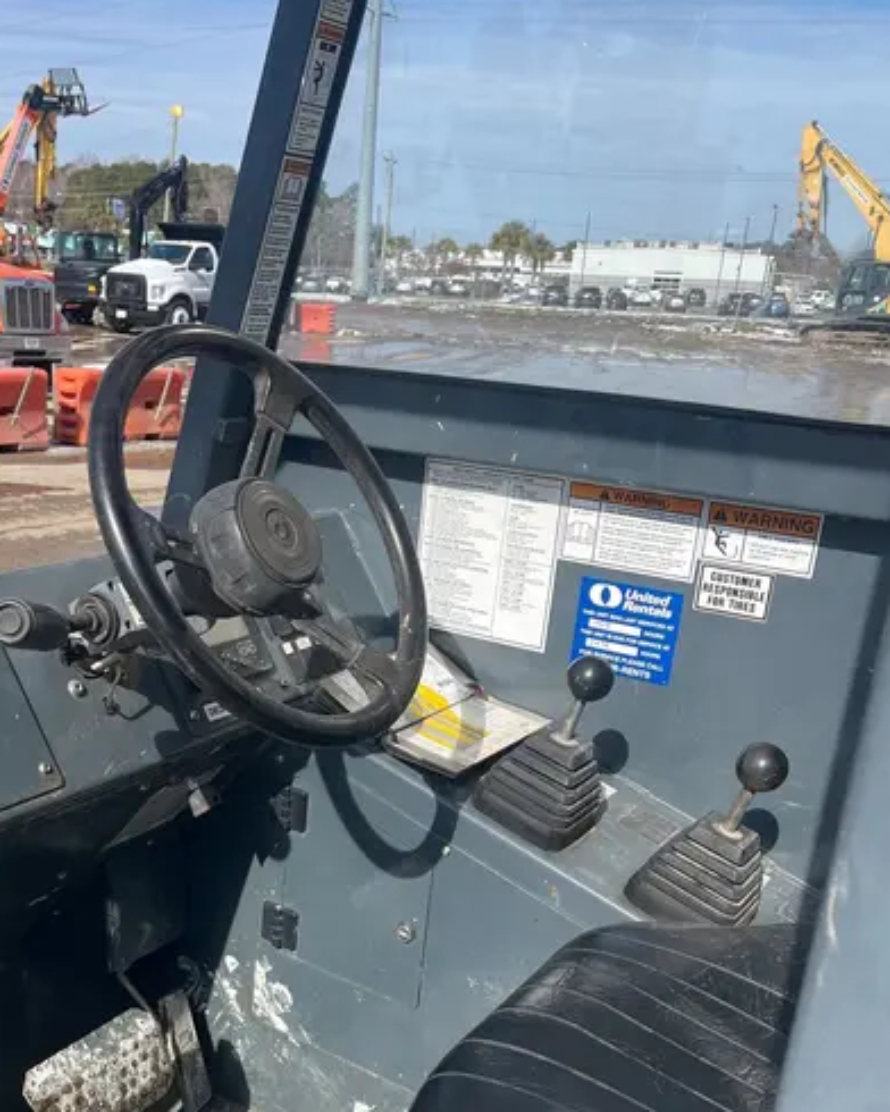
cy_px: 782
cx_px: 272
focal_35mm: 38
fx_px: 1251
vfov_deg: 46.8
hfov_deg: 38.6
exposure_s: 1/2410
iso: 50
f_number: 1.6
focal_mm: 5.1
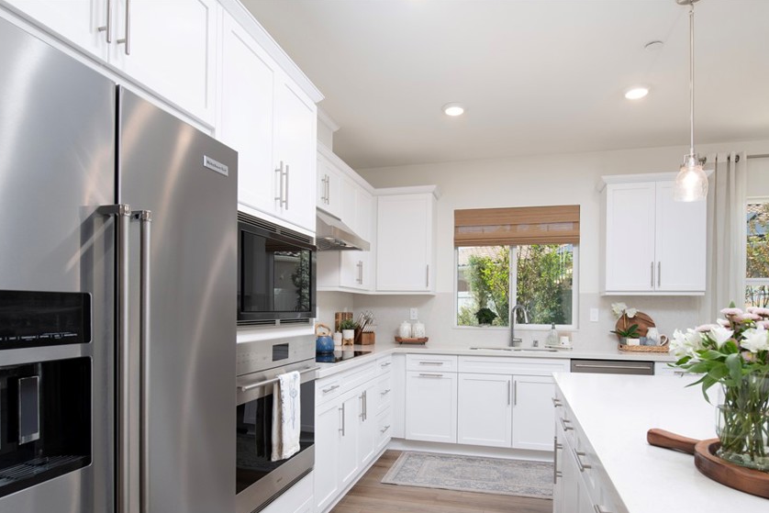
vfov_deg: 56.8
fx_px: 470
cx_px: 397
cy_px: 311
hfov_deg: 78.5
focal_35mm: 22
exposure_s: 1/125
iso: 320
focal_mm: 18
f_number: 7.1
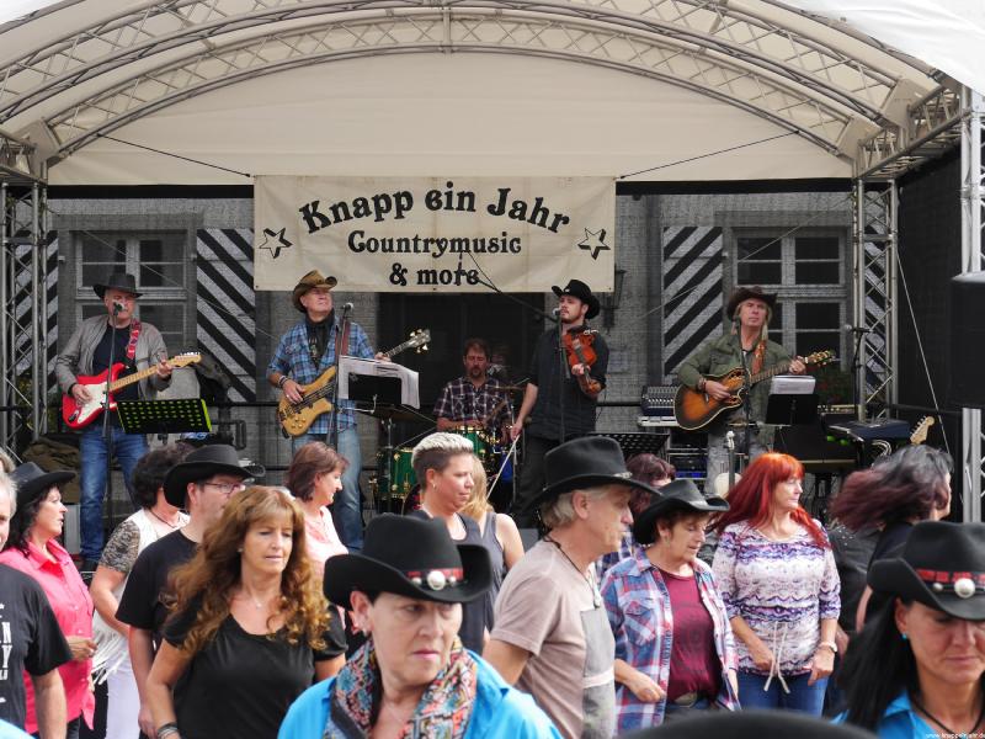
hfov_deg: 30.3
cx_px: 492
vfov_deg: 22.9
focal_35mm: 64
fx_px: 1821
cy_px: 370
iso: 200
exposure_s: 1/160
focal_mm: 32
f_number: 6.3
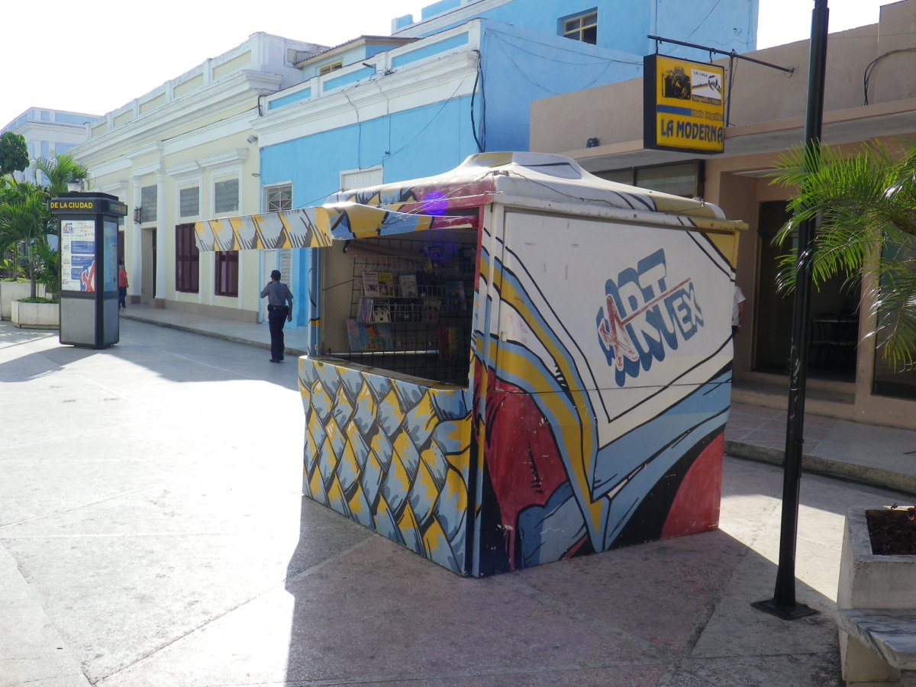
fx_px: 900
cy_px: 344
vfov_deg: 41.8
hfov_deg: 54.0
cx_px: 458
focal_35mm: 34
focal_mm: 6.1
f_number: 9.2
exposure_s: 1/80
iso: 80
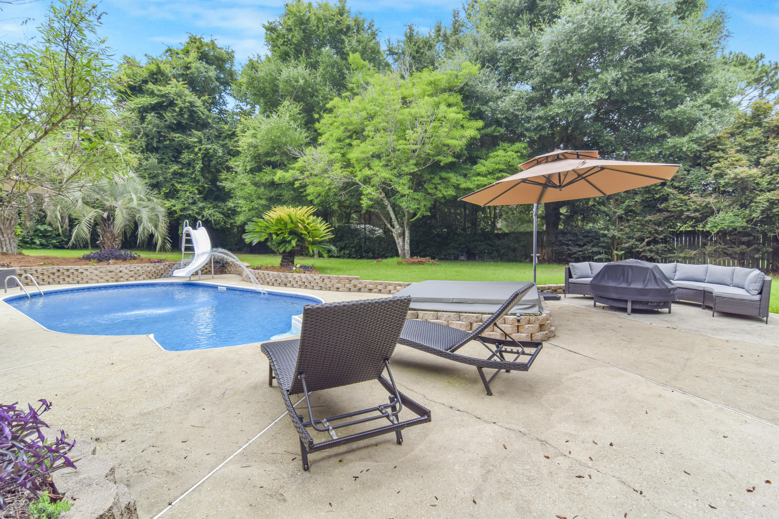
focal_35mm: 16
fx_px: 357
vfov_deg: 72.1
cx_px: 390
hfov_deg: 95.0
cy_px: 260
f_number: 8
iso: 220
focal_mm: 11
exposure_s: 1/250
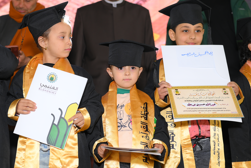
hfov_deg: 31.4
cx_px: 109
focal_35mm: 64
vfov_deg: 21.2
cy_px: 97
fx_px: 446
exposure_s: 1/200
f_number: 2.8
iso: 400
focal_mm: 50
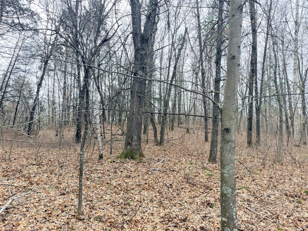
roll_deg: -2.9
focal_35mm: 24
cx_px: 154
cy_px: 116
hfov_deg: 71.6
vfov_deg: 56.8
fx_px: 214
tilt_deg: +4.6
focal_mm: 6.76
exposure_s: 1/539
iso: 100
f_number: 1.78
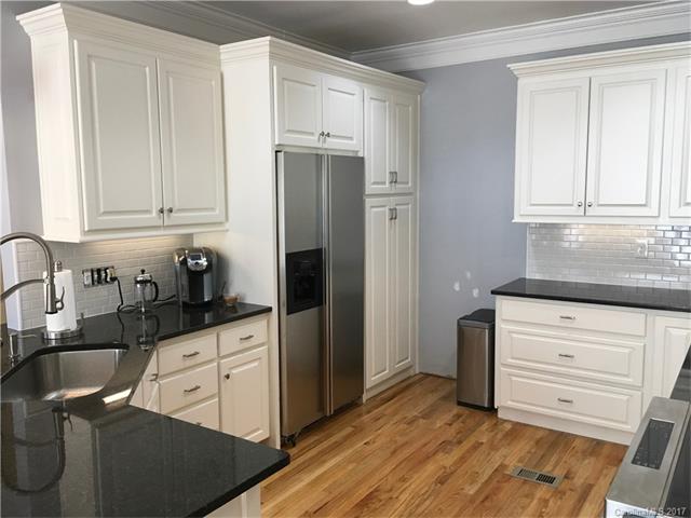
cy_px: 259
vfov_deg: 48.2
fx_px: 579
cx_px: 346
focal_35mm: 29
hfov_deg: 61.7
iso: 40
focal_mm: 4.15
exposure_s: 1/30
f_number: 2.2
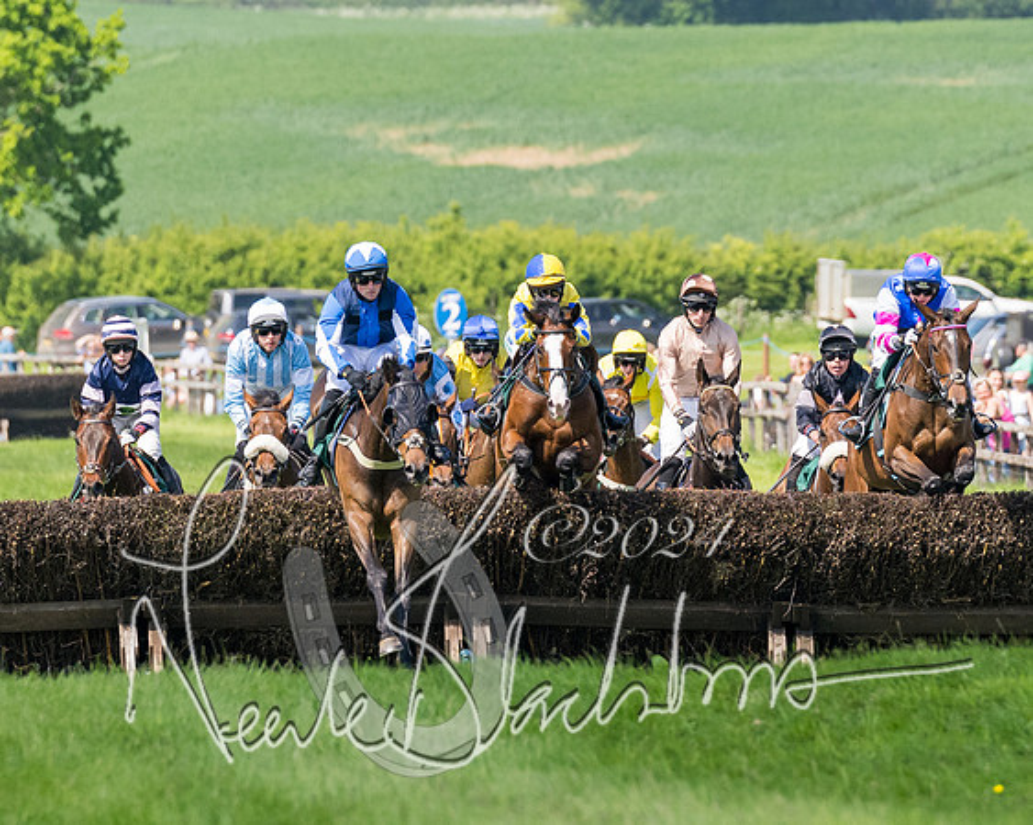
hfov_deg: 3.2
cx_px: 560
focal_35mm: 608
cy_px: 288
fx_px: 18572
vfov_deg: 2.5
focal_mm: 200
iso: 400
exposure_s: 1/2500
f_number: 4
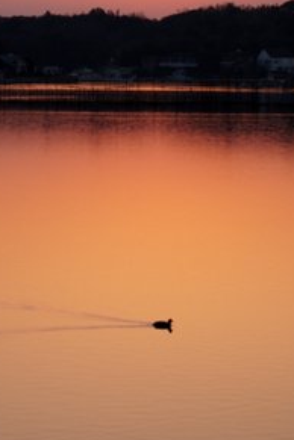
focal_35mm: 209
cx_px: 108
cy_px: 127
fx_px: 2558
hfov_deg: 6.6
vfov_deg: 9.8
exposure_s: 1/200
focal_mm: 81
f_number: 6.3
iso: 200
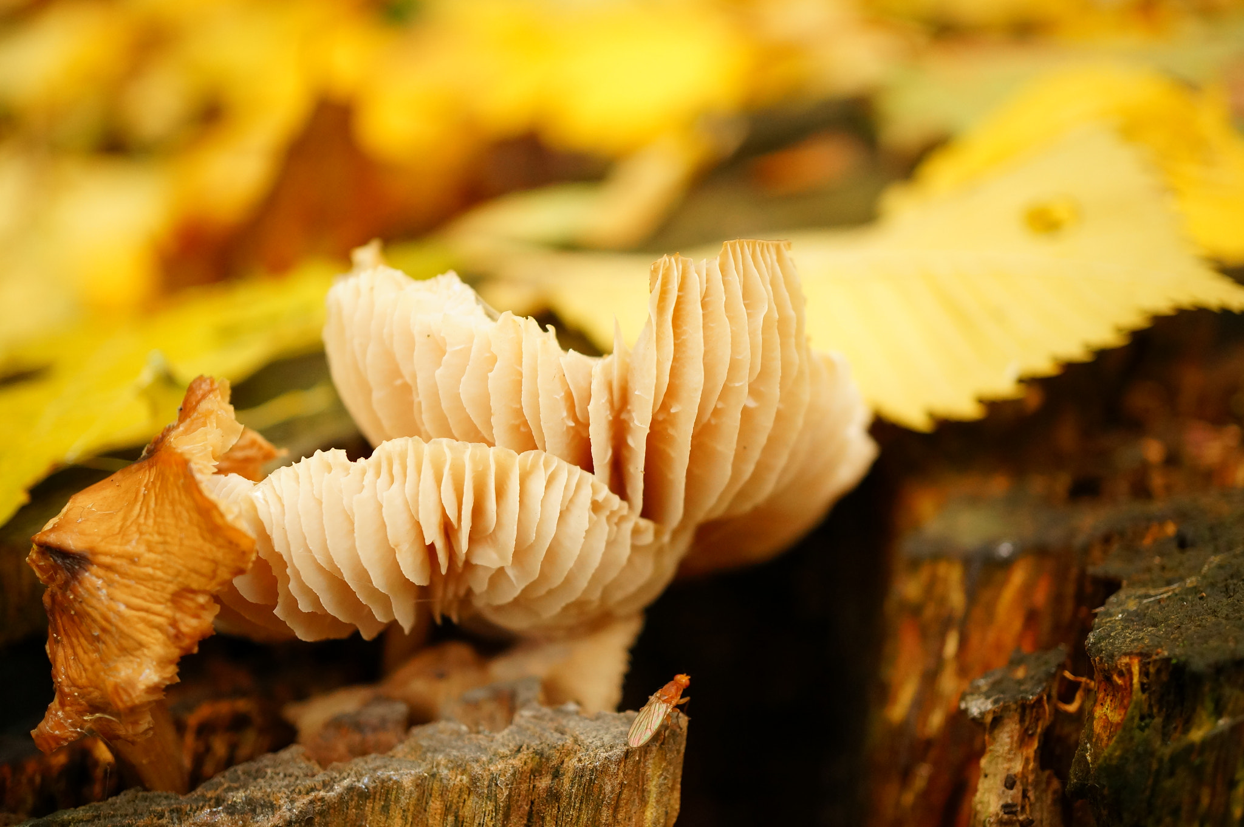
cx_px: 622
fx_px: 1553
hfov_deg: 43.6
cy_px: 414
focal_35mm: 45
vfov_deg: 29.8
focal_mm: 30
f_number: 5.6
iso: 800
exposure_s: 1/125
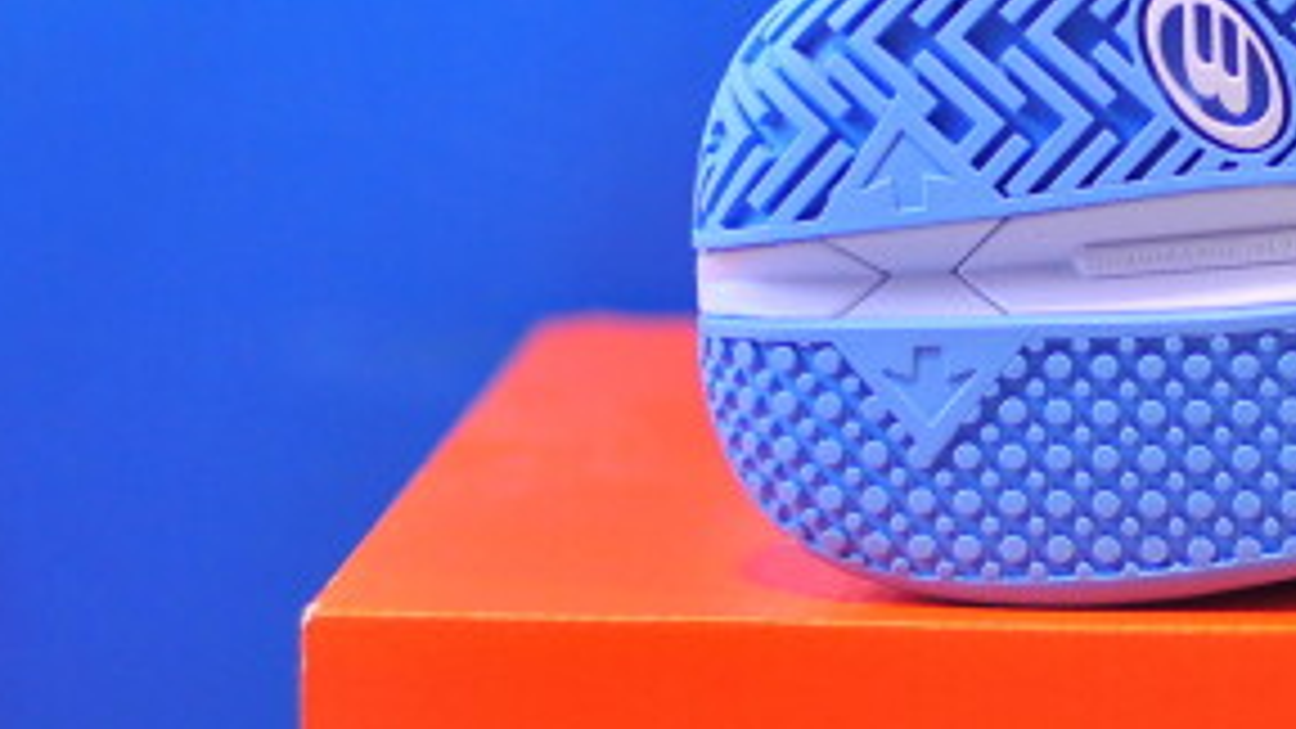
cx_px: 1696
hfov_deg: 9.7
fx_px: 7492
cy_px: -358
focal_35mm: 218
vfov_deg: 5.5
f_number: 2
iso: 250
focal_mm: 50
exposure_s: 1/320
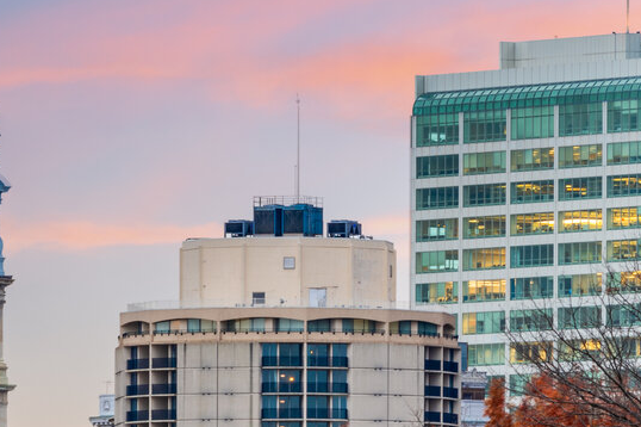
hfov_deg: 2.8
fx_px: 13239
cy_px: 523
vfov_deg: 1.8
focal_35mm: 744
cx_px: -380
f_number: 16
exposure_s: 4
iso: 64
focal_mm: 200
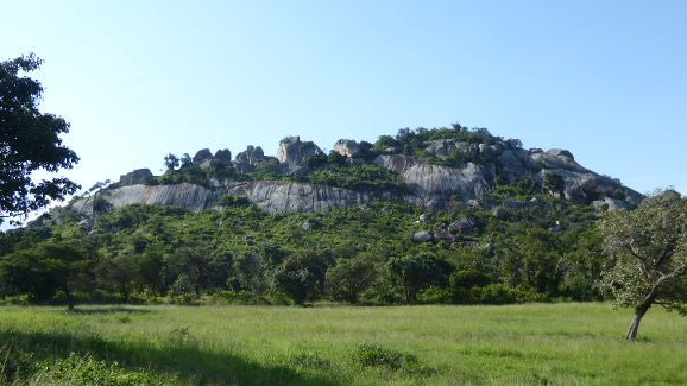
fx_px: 747
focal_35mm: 41
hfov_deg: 49.4
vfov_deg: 28.8
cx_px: 321
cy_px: 265
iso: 80
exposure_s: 1/500
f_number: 3.6
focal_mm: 5.8
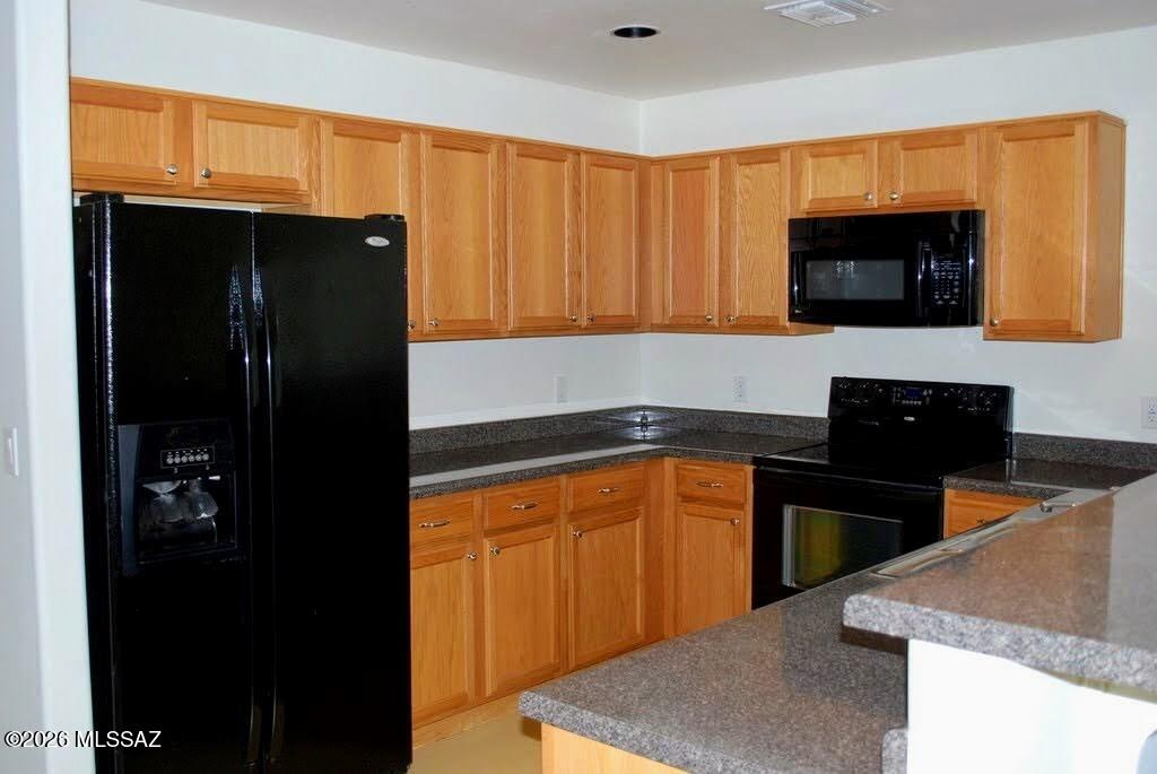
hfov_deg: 57.2
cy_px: 387
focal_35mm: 33
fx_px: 1062
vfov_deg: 40.1
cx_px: 578
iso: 200
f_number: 4
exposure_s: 1/60
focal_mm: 22
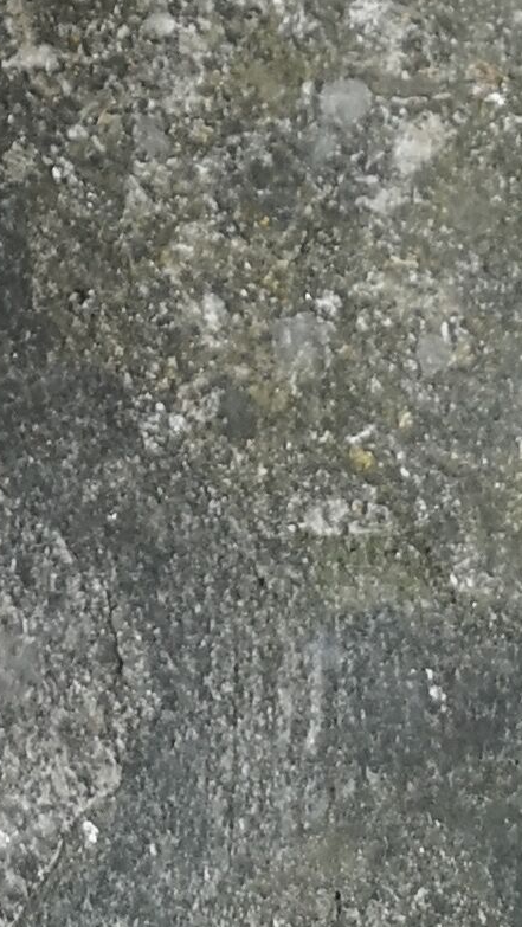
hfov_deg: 8.6
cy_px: -1200
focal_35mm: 137
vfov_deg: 12.7
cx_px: -309
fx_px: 3368
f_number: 1.8
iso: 50
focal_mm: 5.58
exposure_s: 1/134
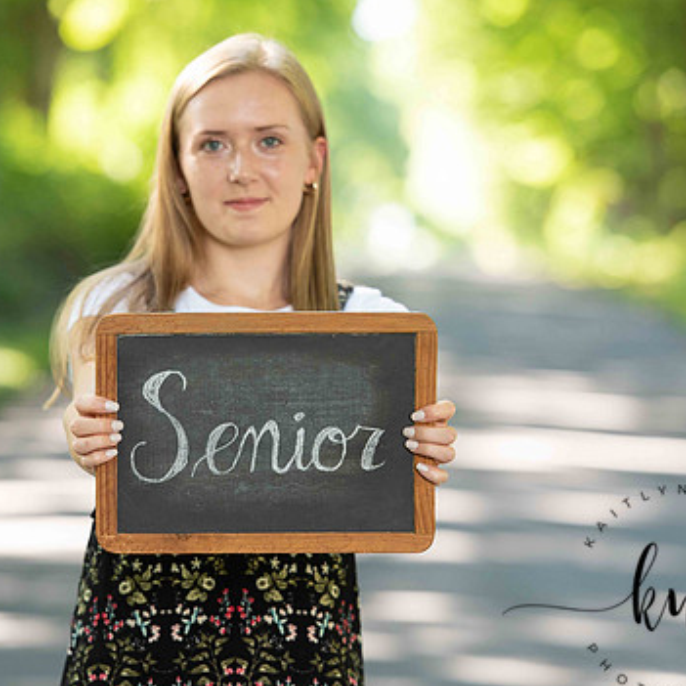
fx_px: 5202
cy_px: 341
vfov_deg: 7.5
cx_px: 289
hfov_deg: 7.5
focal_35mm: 232
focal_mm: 165
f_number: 3.5
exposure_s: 1/200
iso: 640
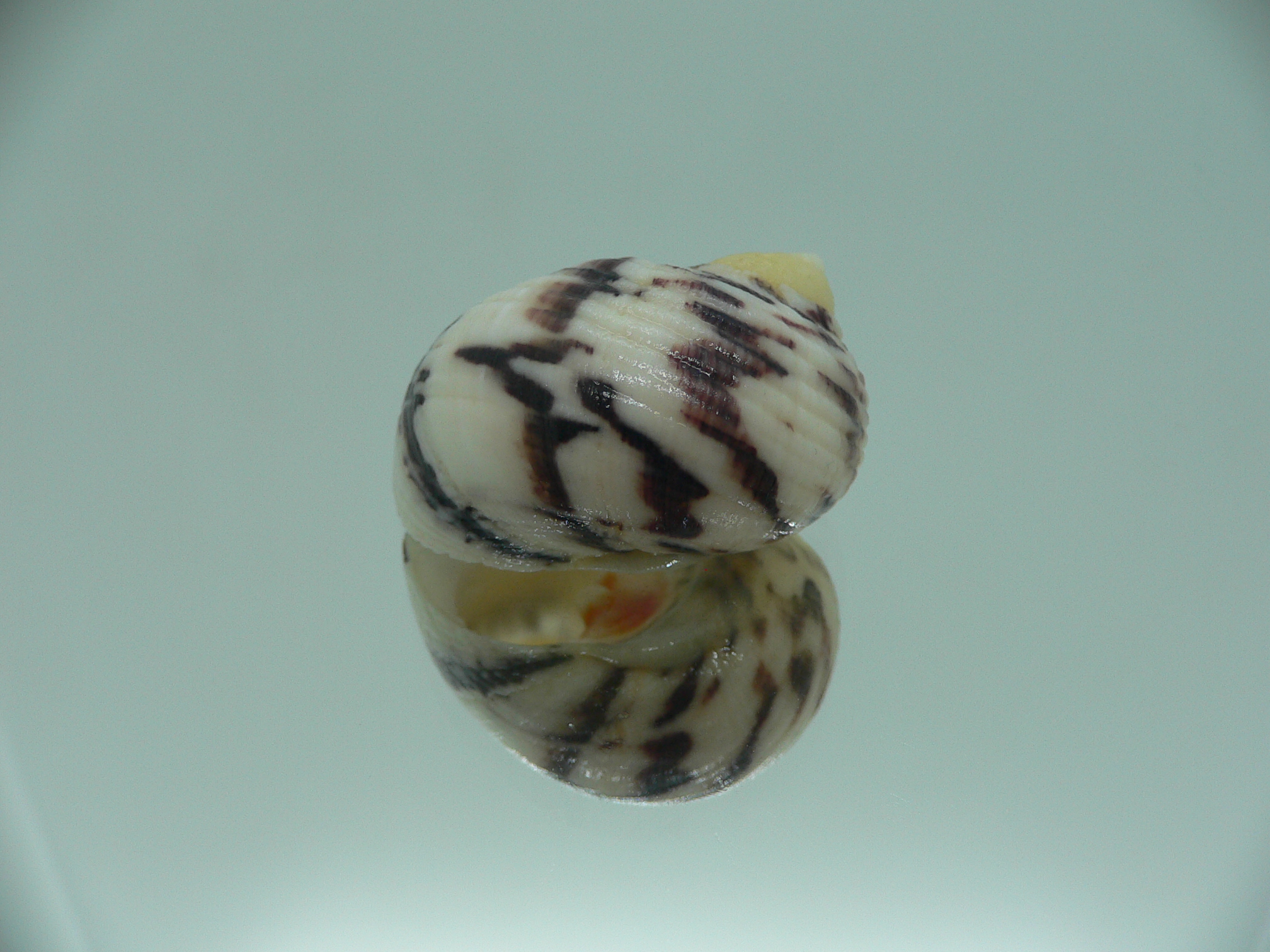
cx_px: 635
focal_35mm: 35
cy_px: 476
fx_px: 1284
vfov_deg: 40.7
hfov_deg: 52.6
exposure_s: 1/60
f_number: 2.8
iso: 80
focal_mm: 4.6
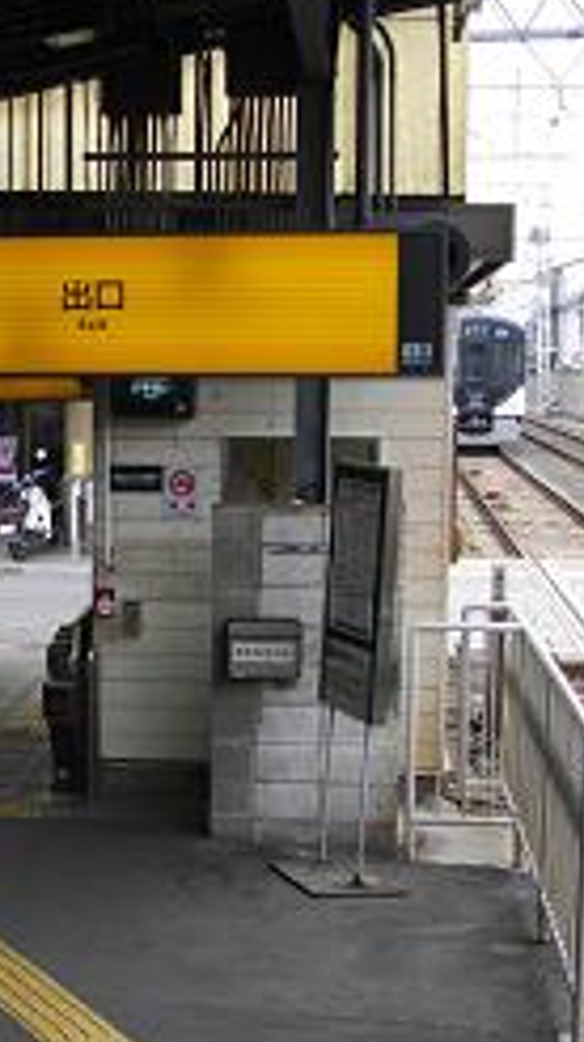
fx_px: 1903
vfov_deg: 30.6
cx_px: 36
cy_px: 555
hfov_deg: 17.1
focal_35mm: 69
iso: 100
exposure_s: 1/125
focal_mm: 7.1
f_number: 3.2
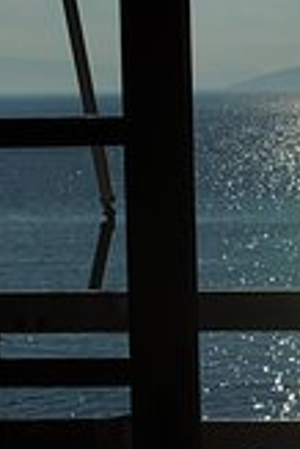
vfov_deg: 12.5
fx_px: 2053
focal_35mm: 165
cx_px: 396
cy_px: 220
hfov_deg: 8.2
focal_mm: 35
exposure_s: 1/1000
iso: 100
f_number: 10
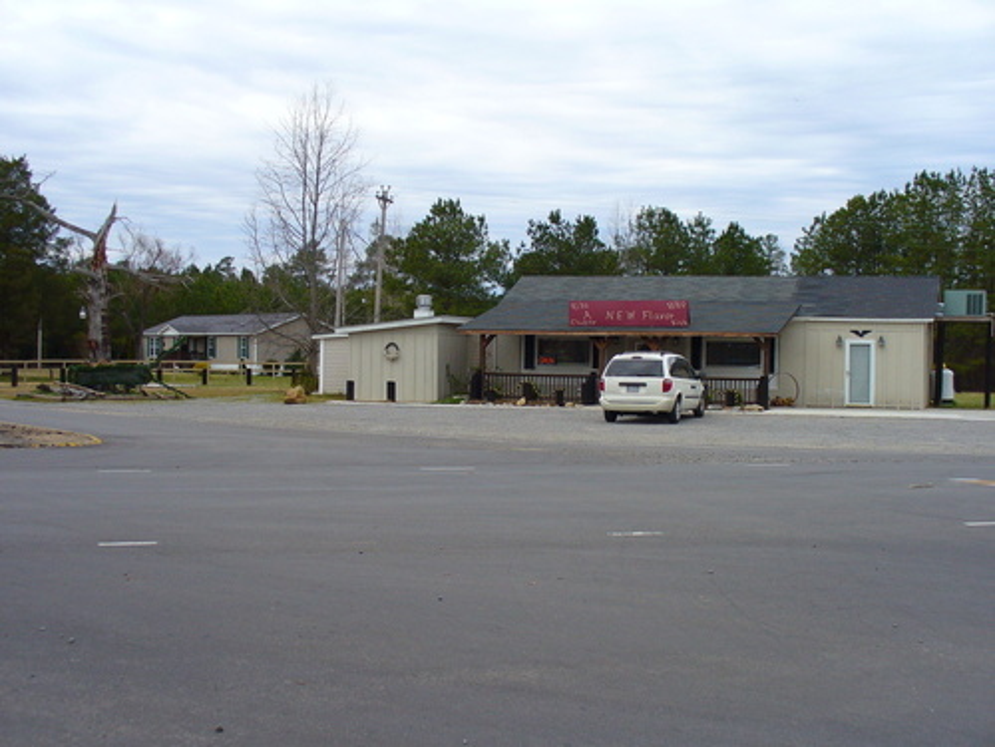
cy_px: 374
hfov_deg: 39.7
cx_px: 498
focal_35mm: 48
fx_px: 1380
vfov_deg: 30.3
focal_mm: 7.9
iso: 80
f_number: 6
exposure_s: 1/200
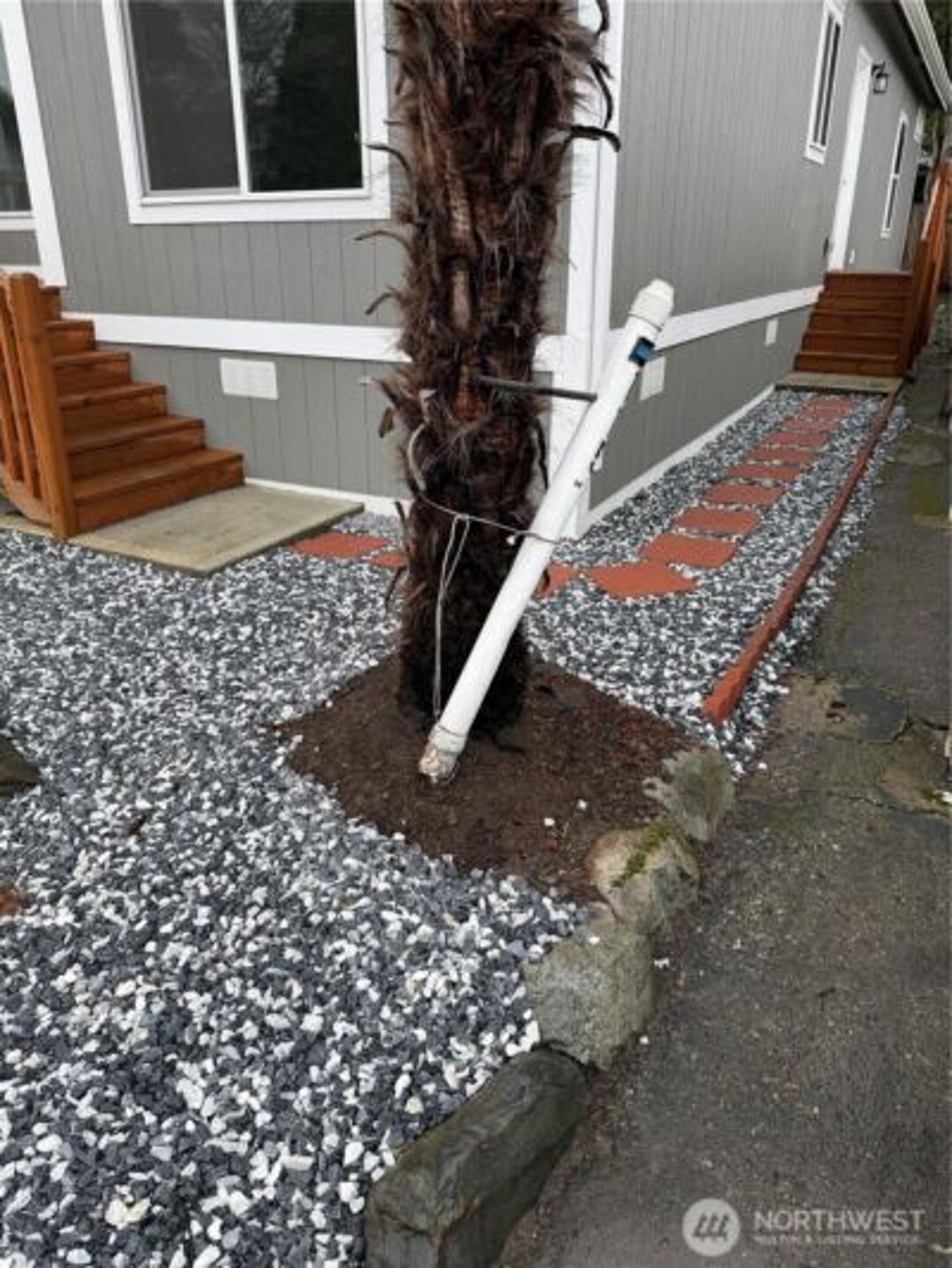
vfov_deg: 71.6
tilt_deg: -22.7
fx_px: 880
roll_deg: +0.9
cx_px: 476
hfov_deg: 56.8
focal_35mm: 24
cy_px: 634
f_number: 1.78
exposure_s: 1/532
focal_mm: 6.76
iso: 80
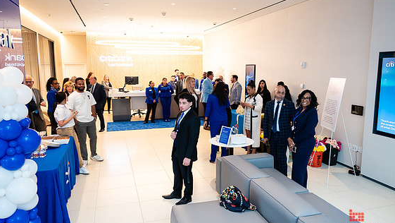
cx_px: 203
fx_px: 283
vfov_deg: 42.9
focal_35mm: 27
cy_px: 109
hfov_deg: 69.8
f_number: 3.2
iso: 1000
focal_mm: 24
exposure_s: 1/200
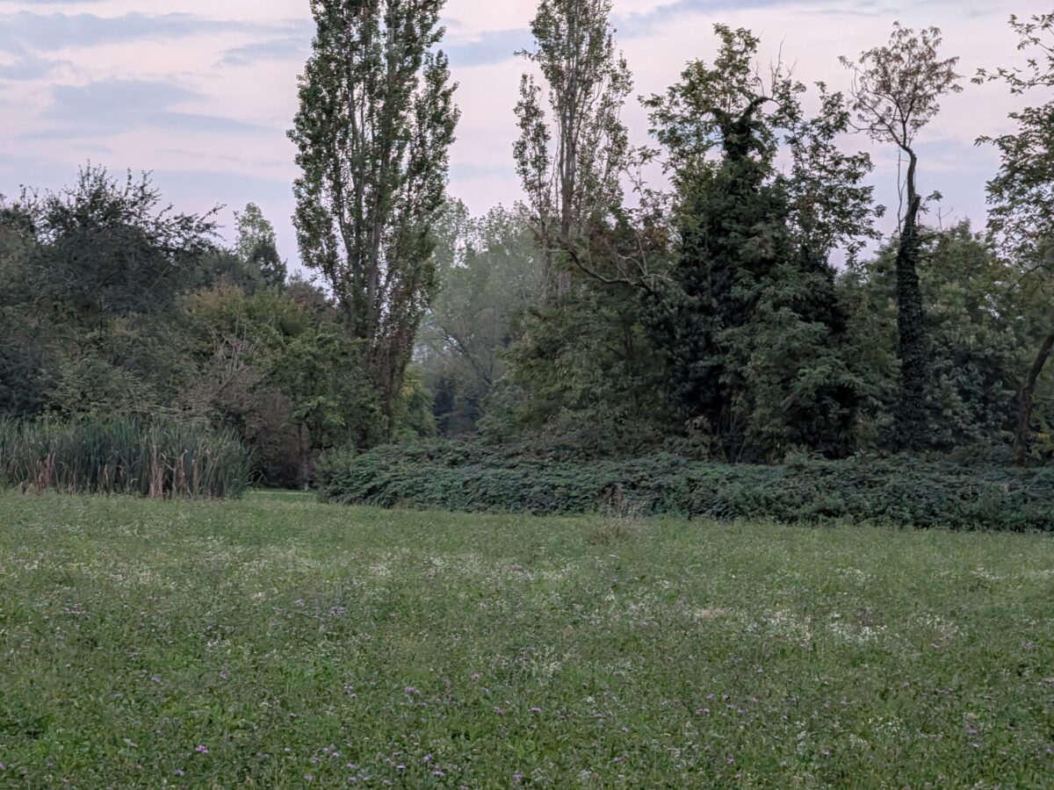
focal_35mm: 110
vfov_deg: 13.5
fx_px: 3349
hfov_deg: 17.9
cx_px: 527
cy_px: 395
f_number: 3.05
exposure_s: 1/114
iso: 633
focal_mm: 14.2
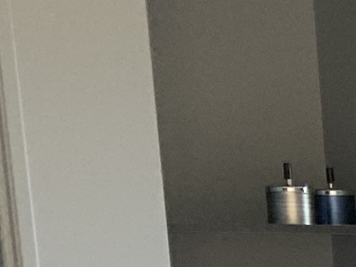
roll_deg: -0.4
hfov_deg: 7.6
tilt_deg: -13.4
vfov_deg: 6.5
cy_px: 750
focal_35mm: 211
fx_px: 2171
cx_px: 1222
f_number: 1.8
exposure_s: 1/122
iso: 40
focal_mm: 3
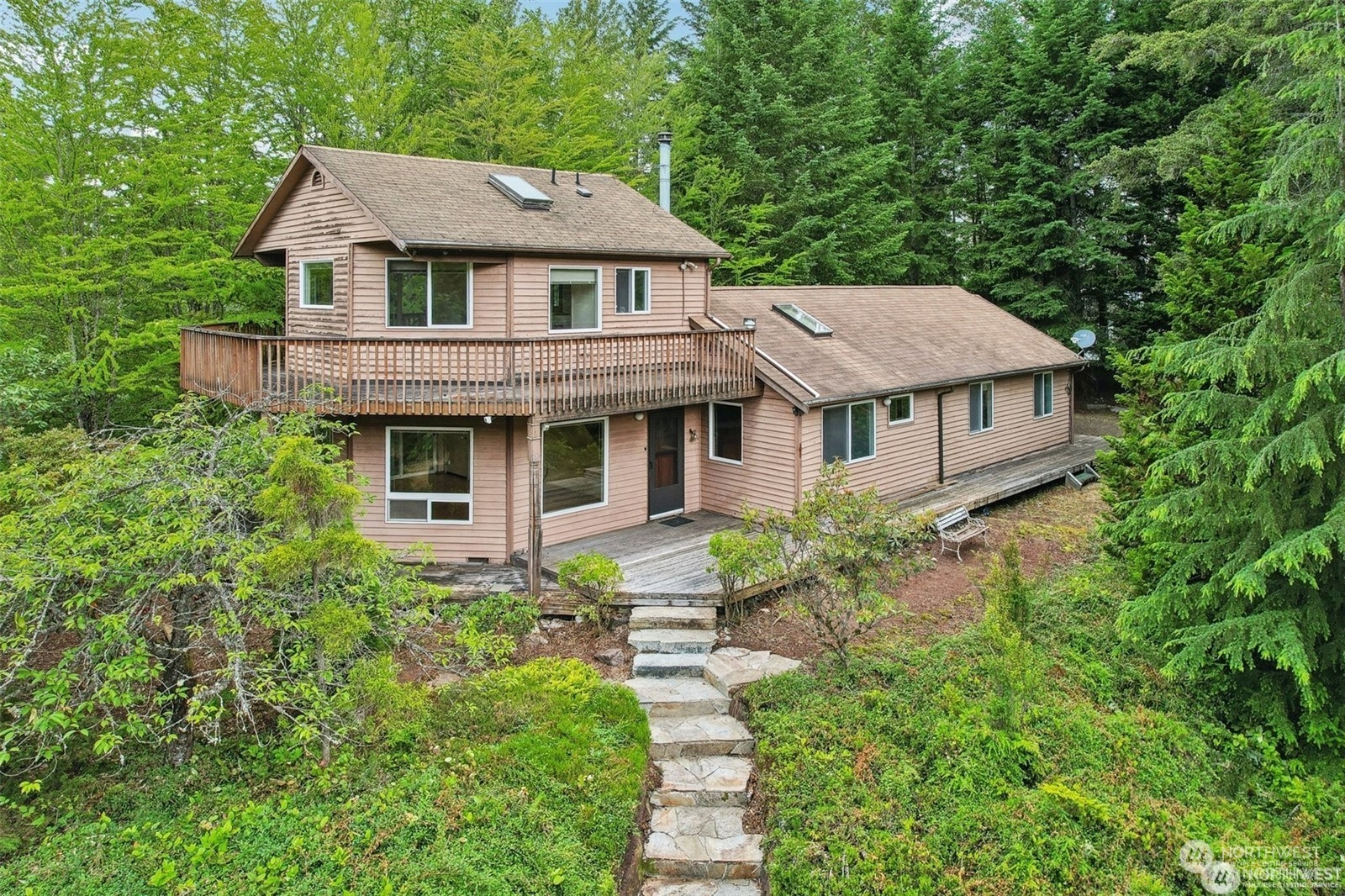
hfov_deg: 78.6
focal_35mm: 22
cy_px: 448
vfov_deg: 57.2
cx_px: 672
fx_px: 822
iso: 100
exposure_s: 1/40
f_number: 2.8
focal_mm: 8.4
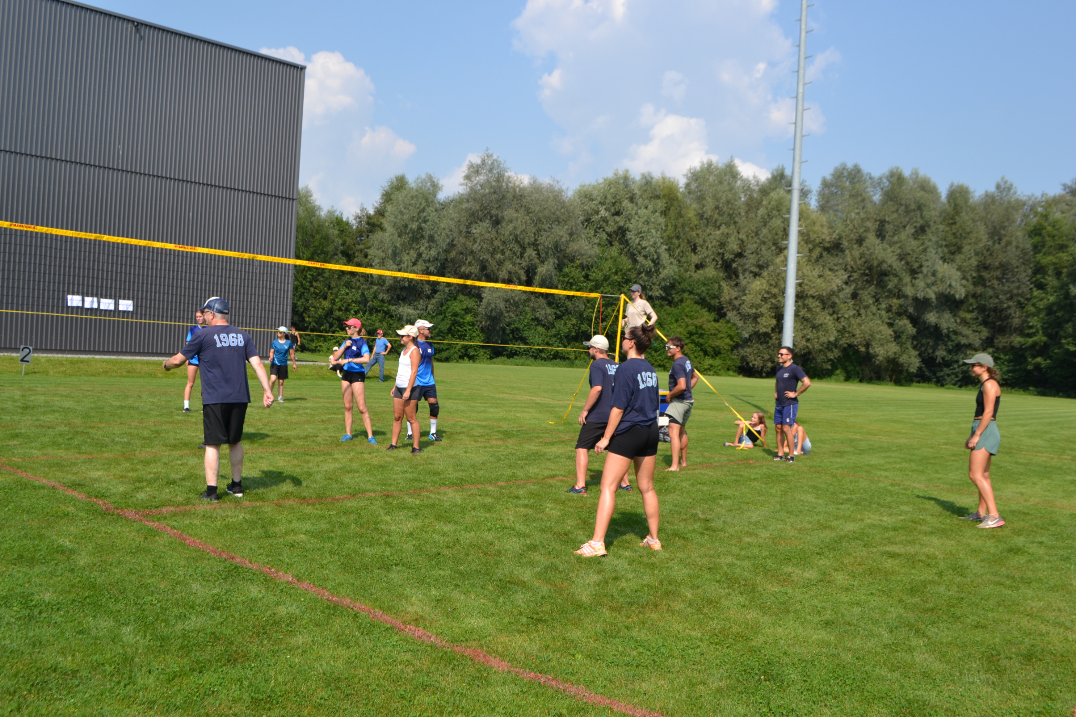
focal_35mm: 33
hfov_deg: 57.2
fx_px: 986
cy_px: 358
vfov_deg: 40.0
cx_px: 538
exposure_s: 1/250
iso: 100
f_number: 8
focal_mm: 22
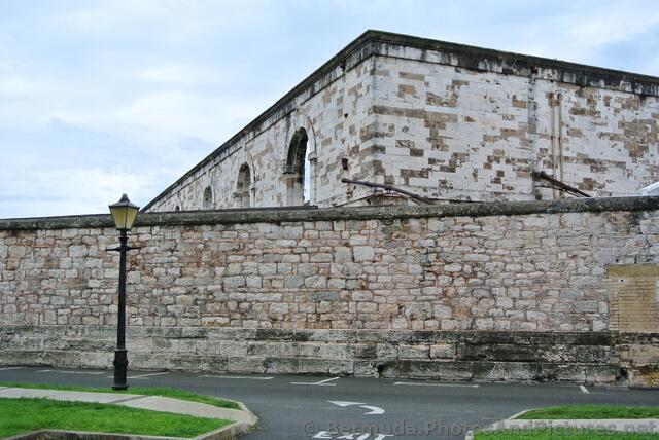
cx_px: 330
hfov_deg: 49.5
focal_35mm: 39
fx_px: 715
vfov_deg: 34.3
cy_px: 220
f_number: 4
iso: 100
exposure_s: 1/250
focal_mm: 14.5
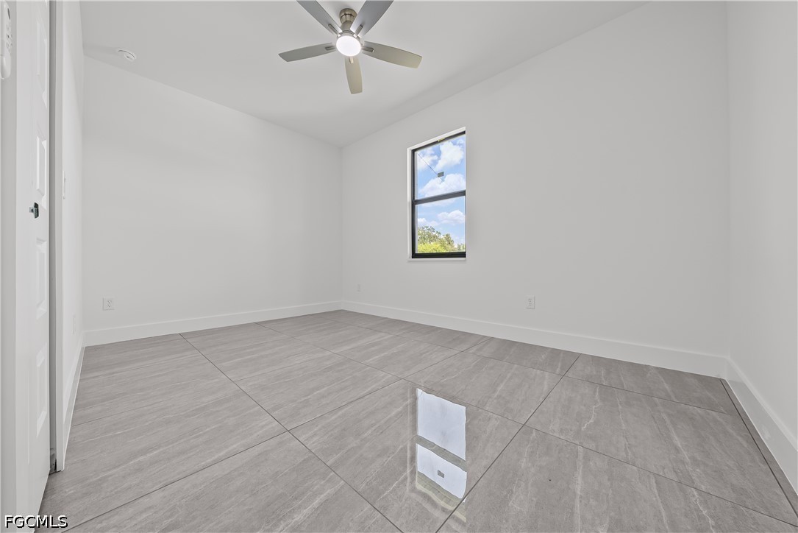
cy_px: 266
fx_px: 266
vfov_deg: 90.0
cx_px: 399
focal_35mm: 12
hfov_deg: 112.6
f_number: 9
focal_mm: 12
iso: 200
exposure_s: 1/5
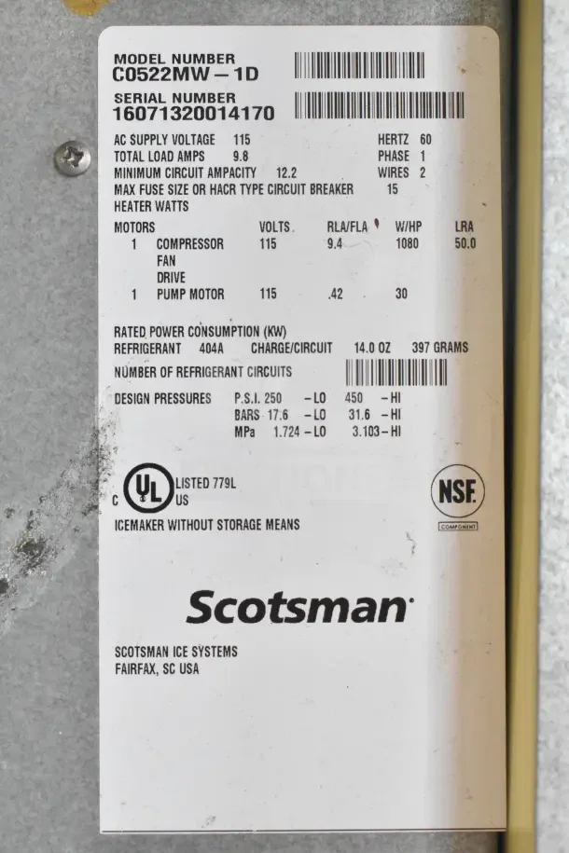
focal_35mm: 57
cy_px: 426
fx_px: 1351
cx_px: 284
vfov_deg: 35.1
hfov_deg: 23.8
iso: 6400
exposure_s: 1/320
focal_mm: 38
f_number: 9
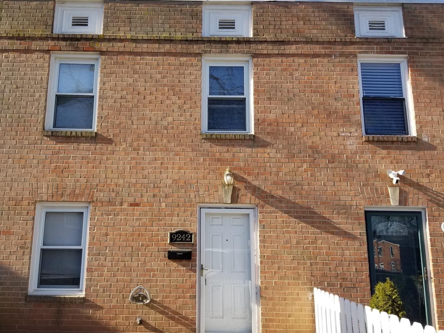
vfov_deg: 42.9
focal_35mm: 33
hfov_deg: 55.2
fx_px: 423
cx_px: 196
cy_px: 156
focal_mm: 4.25
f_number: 1.7
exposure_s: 1/1004
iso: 50
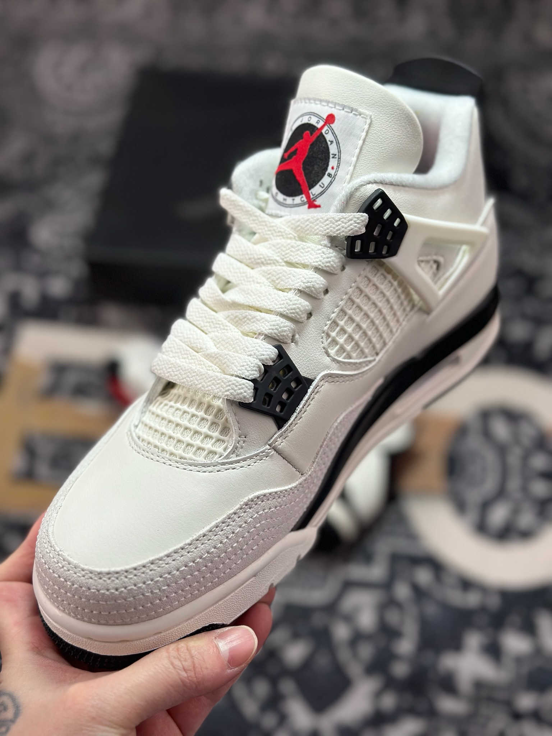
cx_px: 276
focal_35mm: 48
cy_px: 368
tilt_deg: -55.8
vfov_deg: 39.7
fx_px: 1021
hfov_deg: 30.3
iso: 80
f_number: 1.78
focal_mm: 6.86
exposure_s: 1/1242
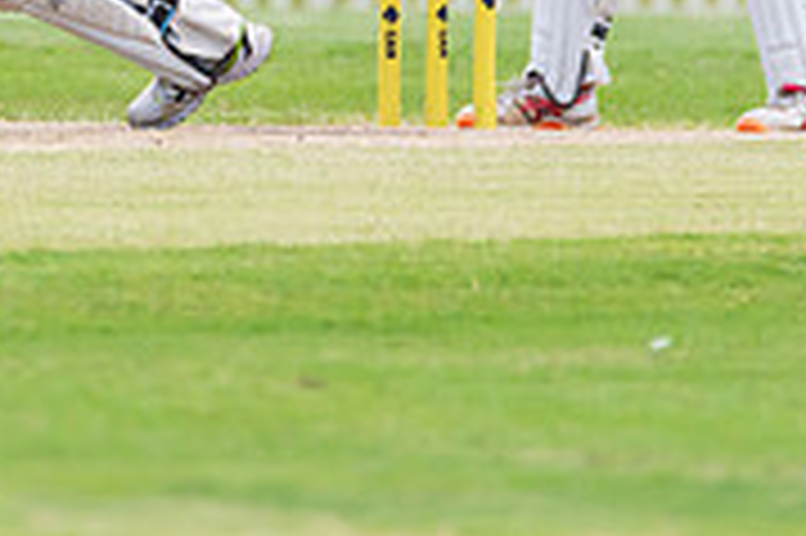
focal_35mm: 2108
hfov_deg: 1.0
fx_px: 47152
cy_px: -280
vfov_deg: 0.7
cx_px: -168
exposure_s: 1/1000
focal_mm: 600
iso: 640
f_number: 6.3
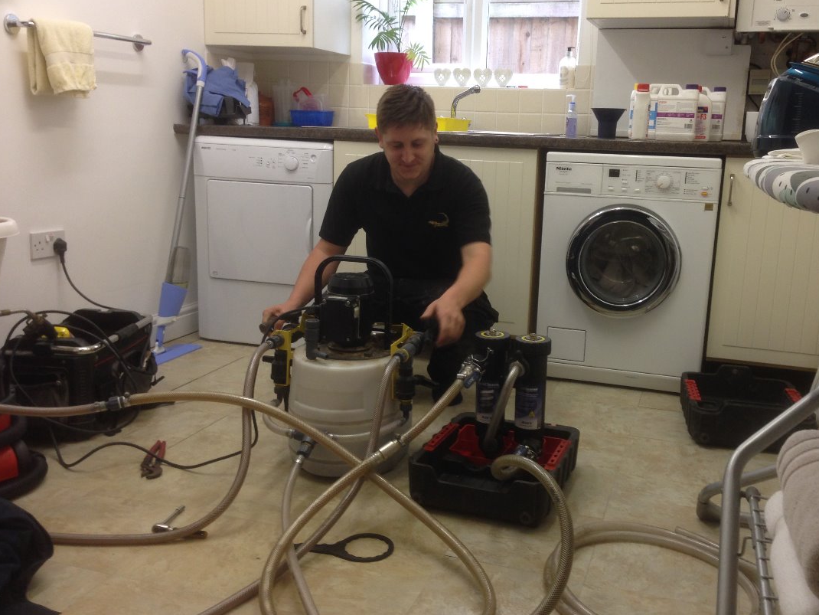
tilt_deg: -7.8
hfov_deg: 50.0
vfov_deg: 38.7
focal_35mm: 37
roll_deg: -2.3
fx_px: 876
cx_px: 455
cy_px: 299
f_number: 2.4
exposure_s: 1/20
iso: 64
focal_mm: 4.12
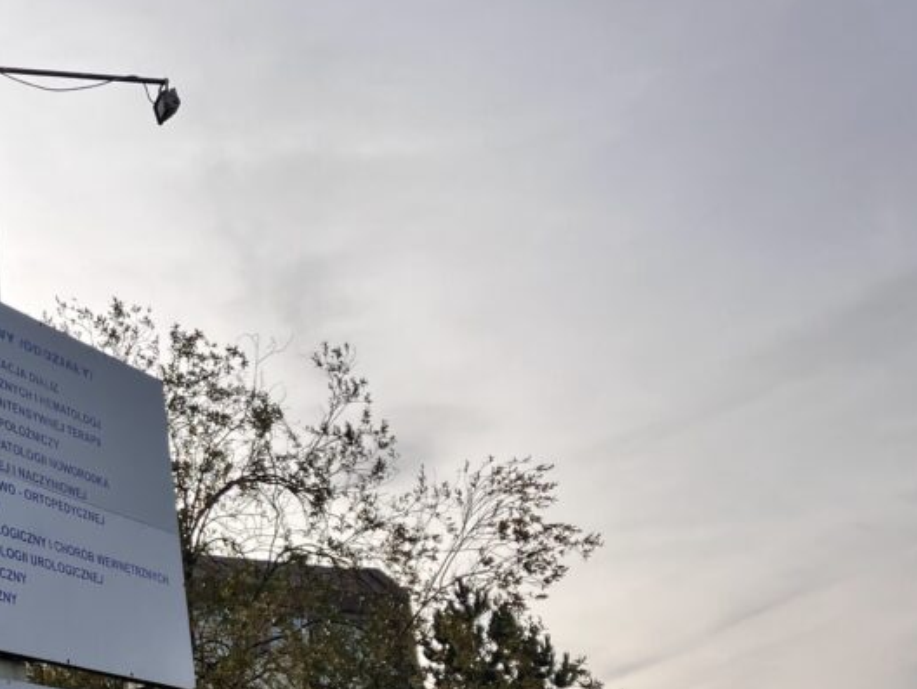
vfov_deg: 23.5
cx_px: 66
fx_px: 1644
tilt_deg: +17.8
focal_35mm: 62
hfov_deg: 29.7
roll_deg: +3.7
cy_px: 493
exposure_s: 1/8130
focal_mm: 3.99
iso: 32
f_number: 1.8
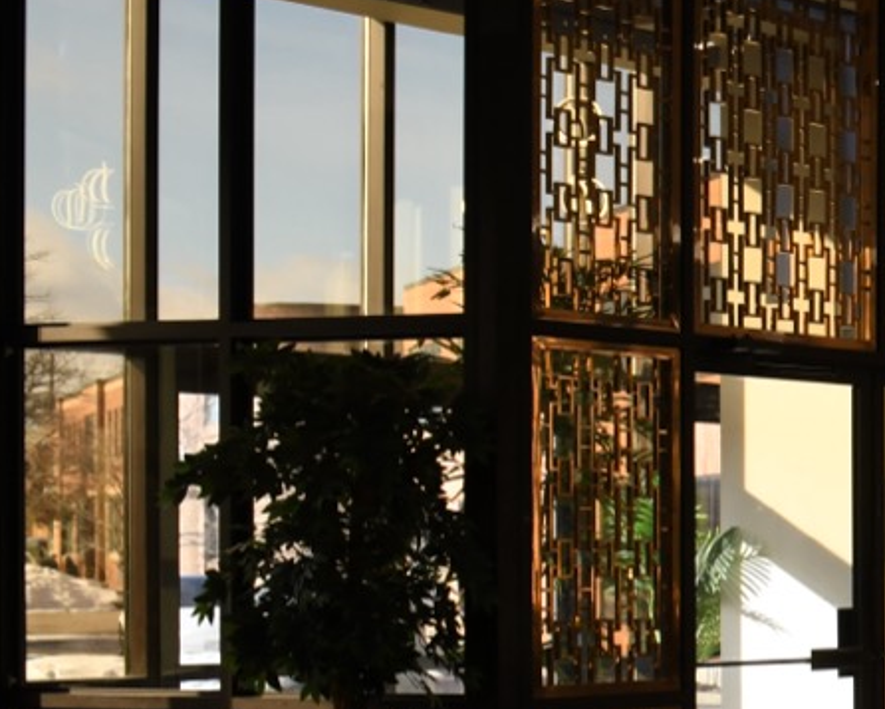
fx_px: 2646
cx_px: 1784
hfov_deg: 15.2
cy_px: 569
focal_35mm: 101
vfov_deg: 15.2
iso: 500
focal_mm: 24
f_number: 5.6
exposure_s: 1/250
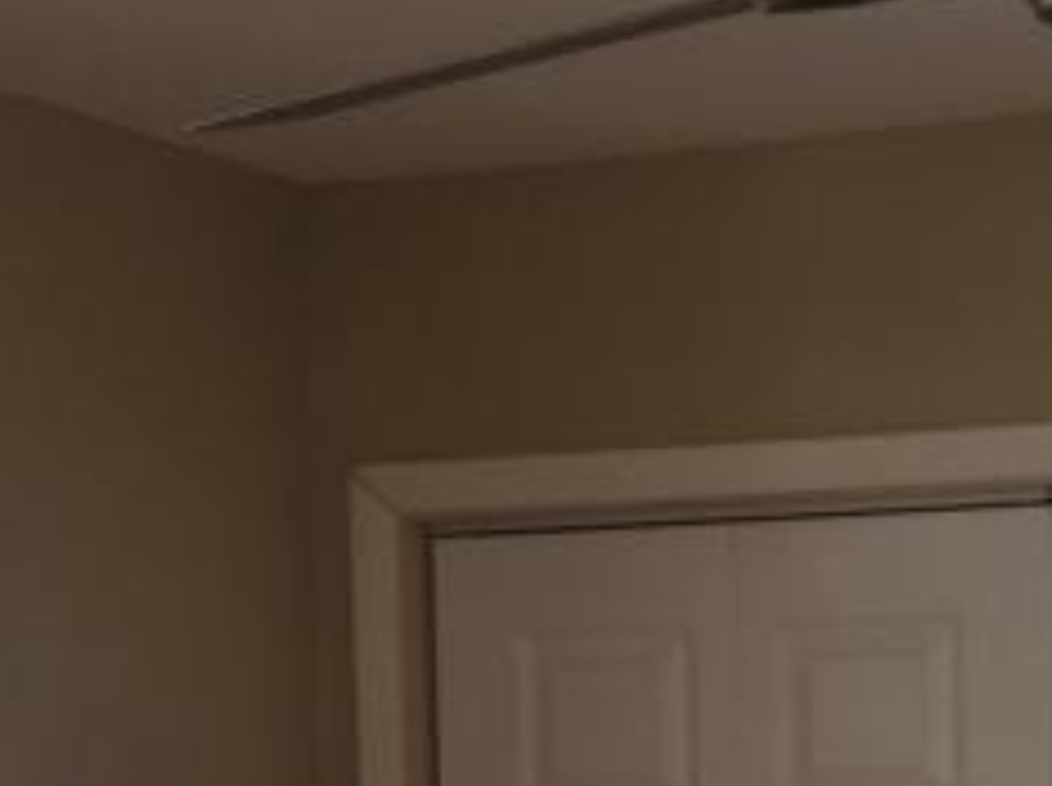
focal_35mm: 127
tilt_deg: -4.7
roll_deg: +0.6
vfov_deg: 11.1
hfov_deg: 15.5
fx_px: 3856
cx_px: 562
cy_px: 1276
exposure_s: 1/30
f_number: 2.2
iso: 64
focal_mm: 4.15
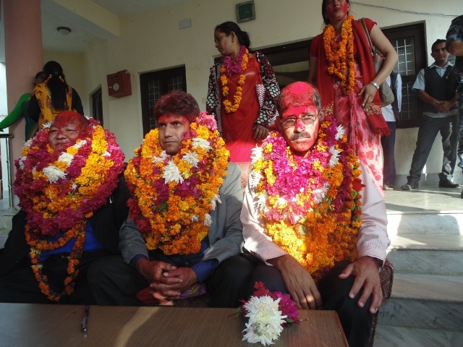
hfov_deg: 76.4
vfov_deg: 61.1
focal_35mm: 22
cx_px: 232
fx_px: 294
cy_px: 174
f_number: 3.1
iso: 80
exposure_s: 1/200
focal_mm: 4
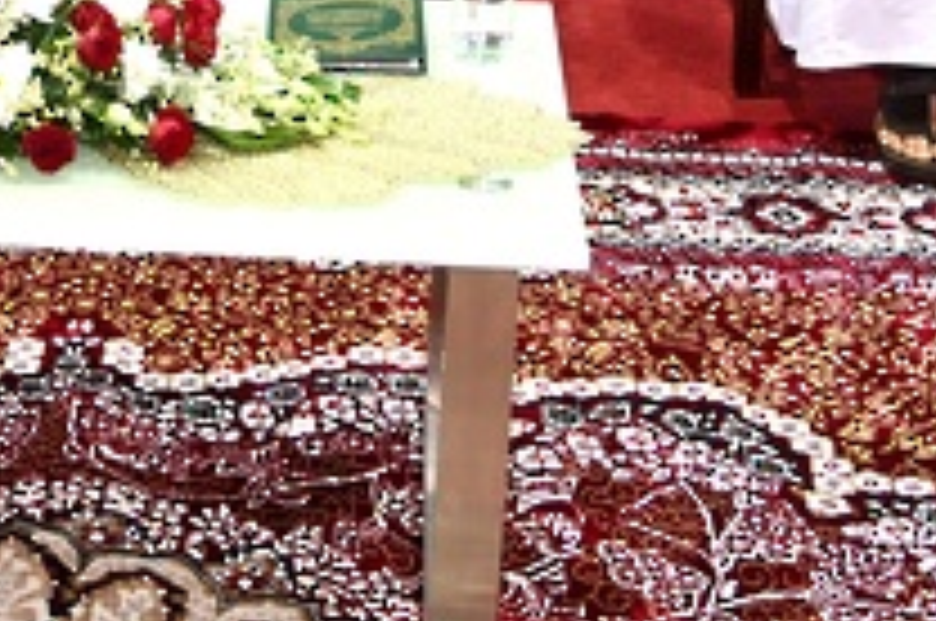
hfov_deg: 19.4
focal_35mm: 104
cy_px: -425
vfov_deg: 12.2
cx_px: 166
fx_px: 2700
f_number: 4
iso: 800
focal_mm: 27
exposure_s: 1/160
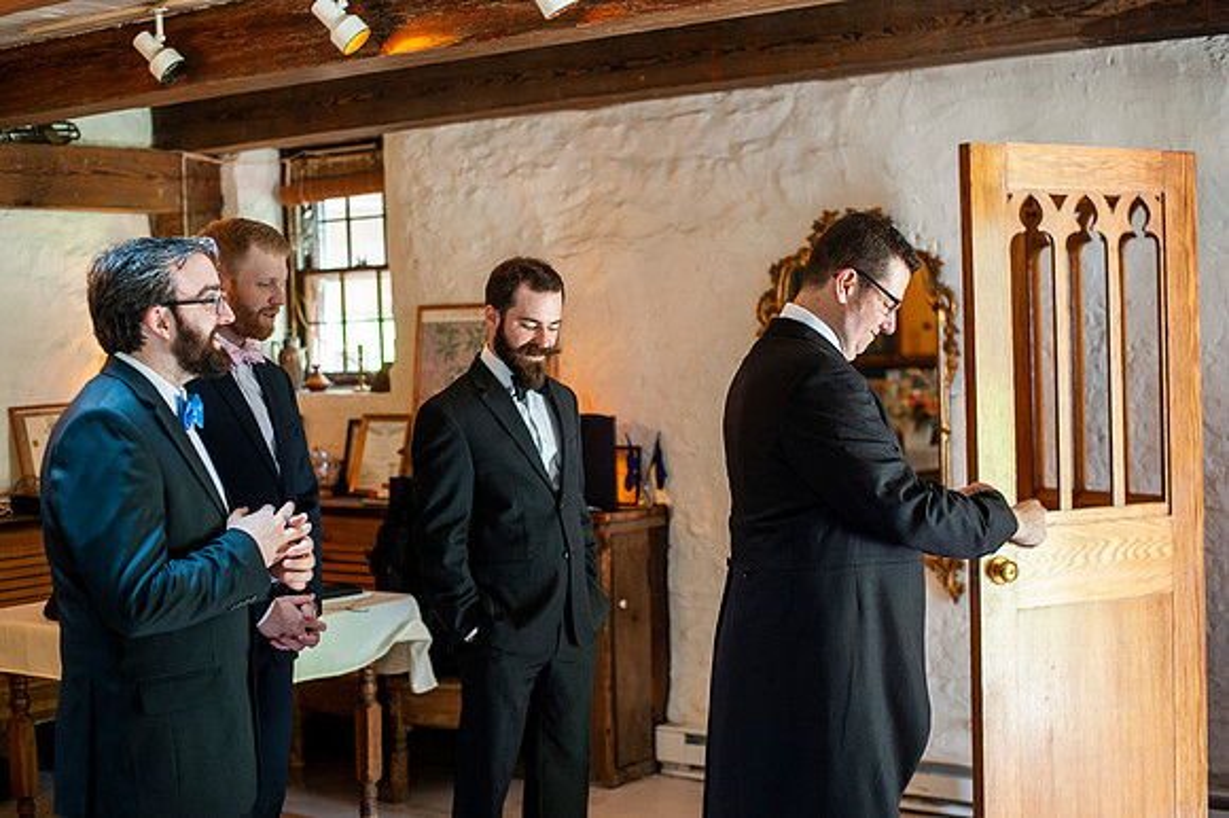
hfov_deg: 39.6
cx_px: 614
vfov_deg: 27.0
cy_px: 409
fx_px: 1706
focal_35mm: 50
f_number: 2.8
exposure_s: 1/40
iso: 1000
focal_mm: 50
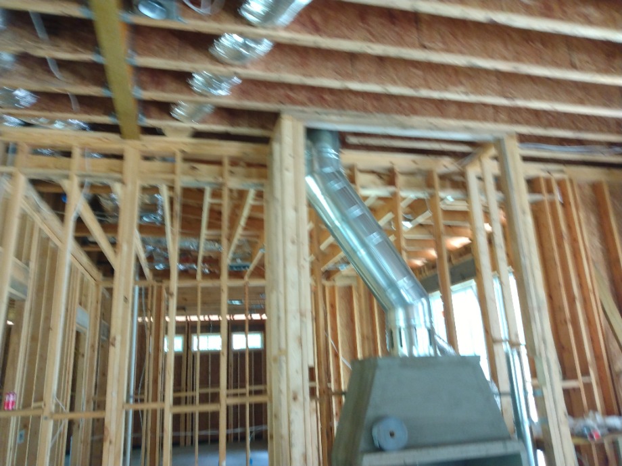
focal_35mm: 20
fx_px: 359
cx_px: 311
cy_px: 233
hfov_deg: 81.7
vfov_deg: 66.0
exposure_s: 1/30
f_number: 2
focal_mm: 3.54
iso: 353
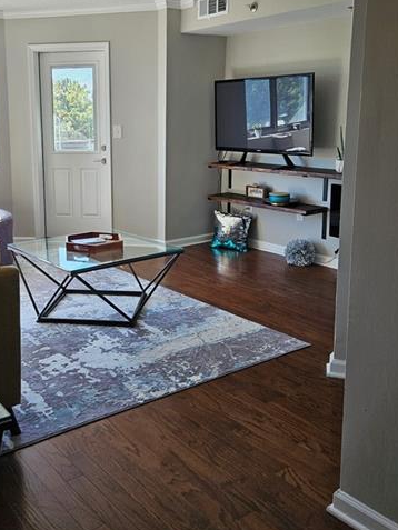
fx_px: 567
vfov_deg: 49.8
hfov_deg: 37.9
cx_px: 110
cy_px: 208
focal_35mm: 37
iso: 40
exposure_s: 1/180
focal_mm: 5.4
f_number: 1.8
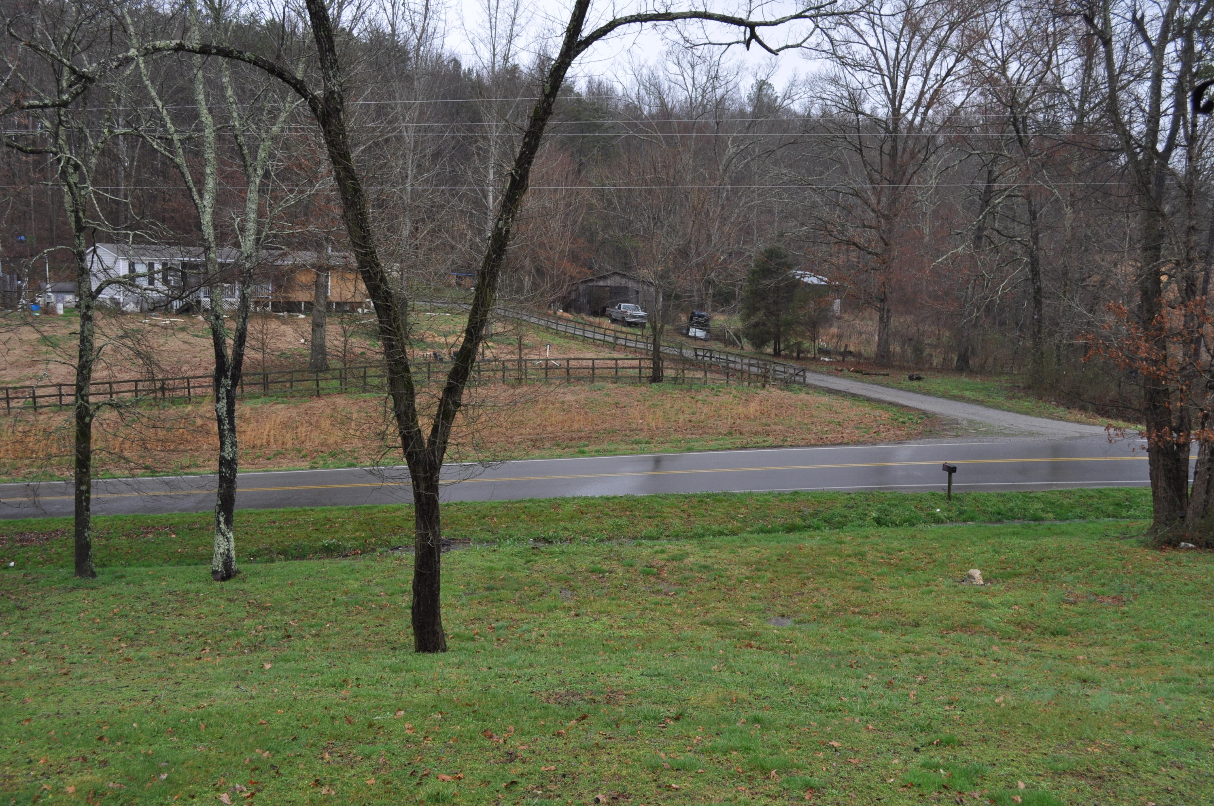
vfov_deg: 39.9
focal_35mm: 33
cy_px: 403
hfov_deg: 57.3
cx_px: 607
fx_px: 1111
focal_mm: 22
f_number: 6.3
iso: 200
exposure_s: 1/160
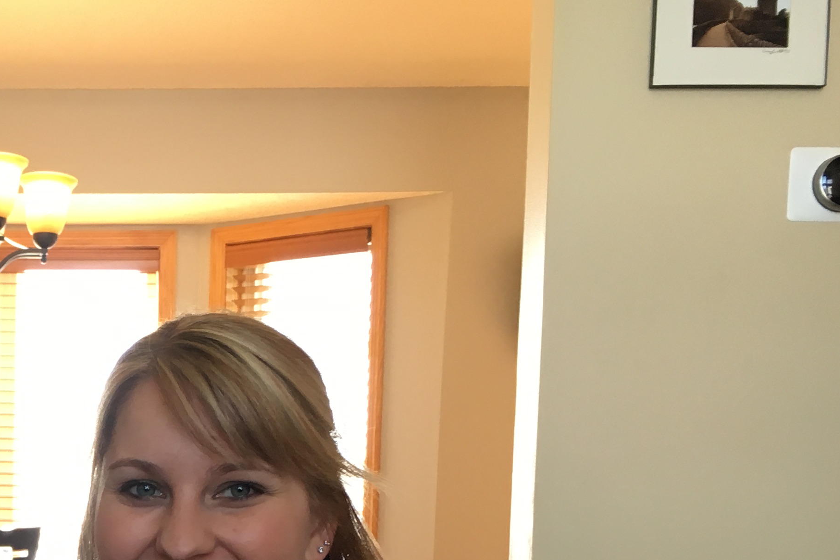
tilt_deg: -6.3
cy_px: 692
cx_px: -27
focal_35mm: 67
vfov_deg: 19.0
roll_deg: -0.8
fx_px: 1563
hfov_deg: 28.0
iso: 25
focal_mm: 4.15
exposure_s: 1/30
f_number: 2.2
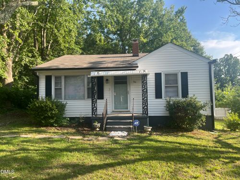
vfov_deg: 53.1
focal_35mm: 26
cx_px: 120
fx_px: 180
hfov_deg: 67.3
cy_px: 90
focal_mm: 5.1
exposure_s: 1/821
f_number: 1.6
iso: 50
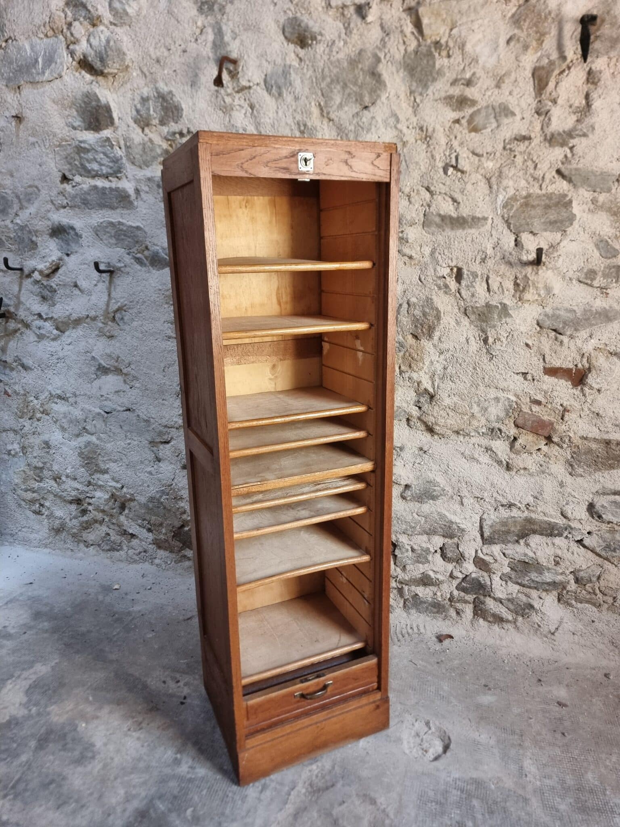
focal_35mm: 24
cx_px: 310
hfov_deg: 56.8
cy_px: 414
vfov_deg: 71.6
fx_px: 573
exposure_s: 1/50
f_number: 1.8
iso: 500
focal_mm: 6.7
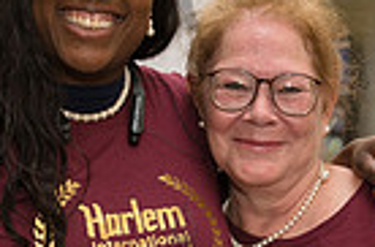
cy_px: 262
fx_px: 1391
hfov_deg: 15.3
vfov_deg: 10.1
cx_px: 238
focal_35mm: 134
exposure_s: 1/500
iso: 640
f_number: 4
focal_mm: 28
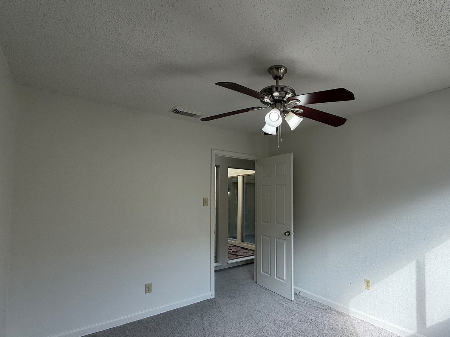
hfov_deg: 83.7
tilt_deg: +1.5
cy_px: 191
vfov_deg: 68.4
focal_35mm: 19
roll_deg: +0.5
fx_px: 247
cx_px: 268
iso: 50
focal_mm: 2.22
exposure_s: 1/220
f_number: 2.2
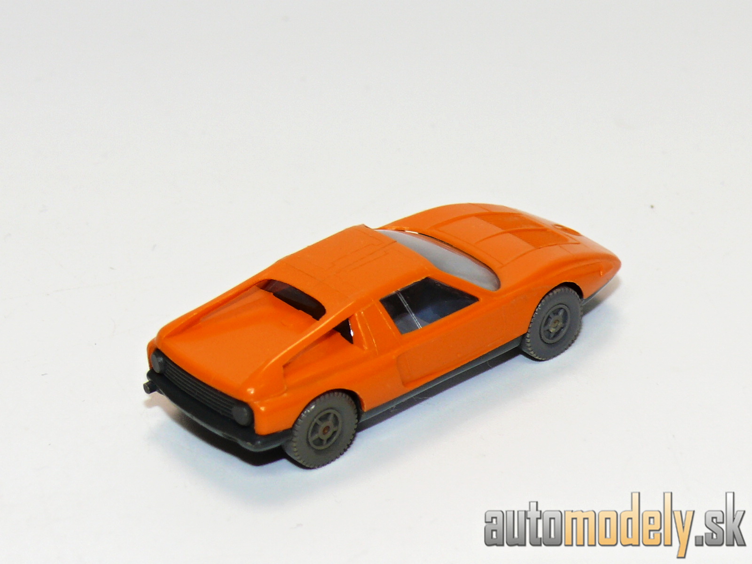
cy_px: 282
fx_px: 2737
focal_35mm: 126
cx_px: 376
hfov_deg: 15.6
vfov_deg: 11.8
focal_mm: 15
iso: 100
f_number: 4
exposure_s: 1/30
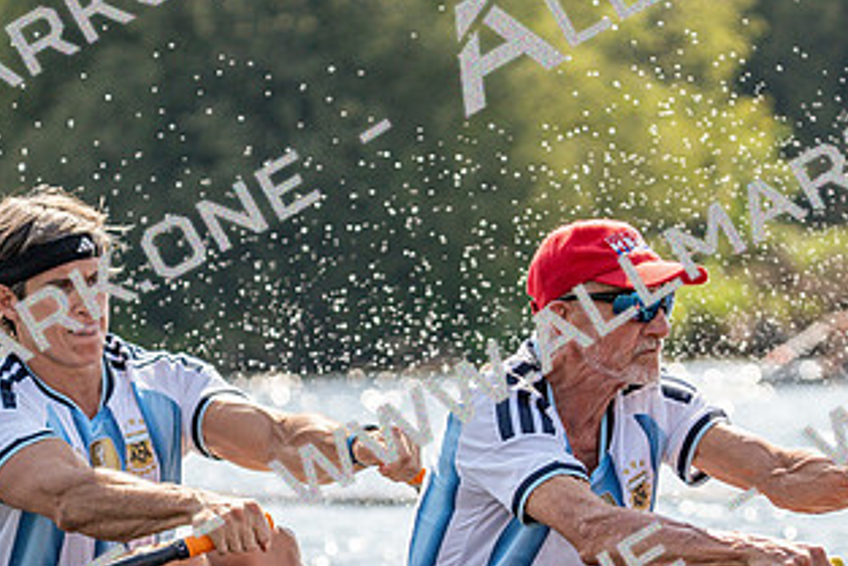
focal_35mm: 371
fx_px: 8743
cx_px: 604
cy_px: 513
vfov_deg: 3.7
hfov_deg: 5.6
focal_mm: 200
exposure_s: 1/1600
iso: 320
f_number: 5.6
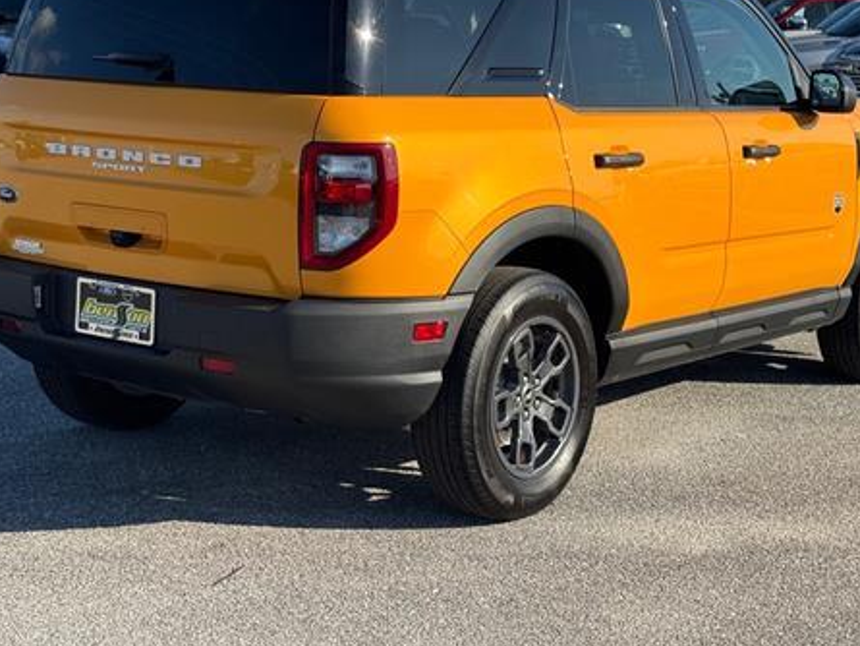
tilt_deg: -6.6
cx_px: 433
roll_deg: -0.7
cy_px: 222
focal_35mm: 69
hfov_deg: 28.2
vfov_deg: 21.3
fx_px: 1715
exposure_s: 1/3425
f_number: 1.78
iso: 64
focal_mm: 6.76
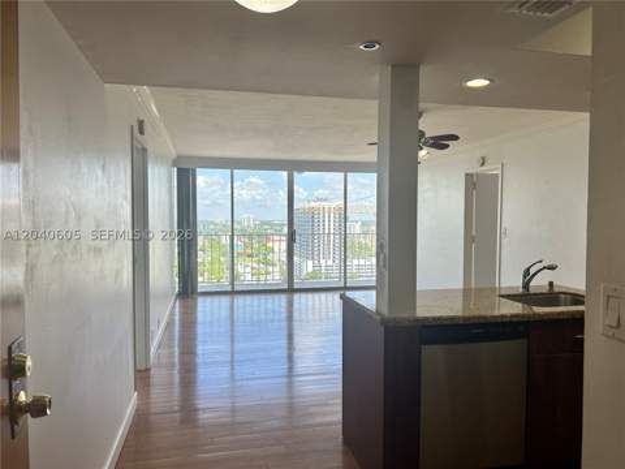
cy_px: 234
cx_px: 312
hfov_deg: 67.3
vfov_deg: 53.1
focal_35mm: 26
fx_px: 469
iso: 50
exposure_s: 1/555
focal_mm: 5.7
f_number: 1.5
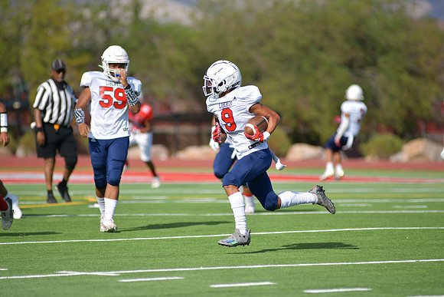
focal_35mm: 300
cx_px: 222
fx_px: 3701
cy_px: 148
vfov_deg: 4.6
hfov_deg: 6.9
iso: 90
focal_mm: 300
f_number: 3.5
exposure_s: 1/2000
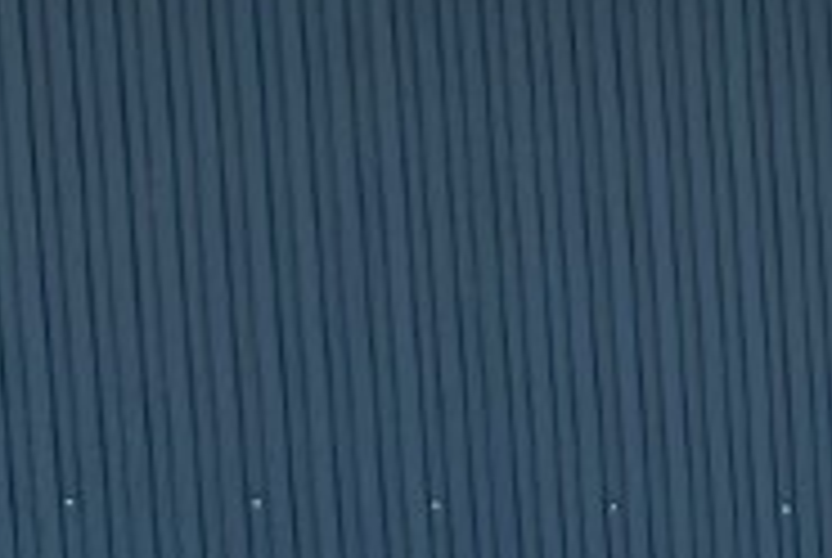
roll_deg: +0.6
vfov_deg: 6.3
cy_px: 1364
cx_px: 3004
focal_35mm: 210
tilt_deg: -4.1
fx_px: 4861
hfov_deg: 7.6
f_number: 1.5
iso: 50
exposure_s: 1/3571
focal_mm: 5.7
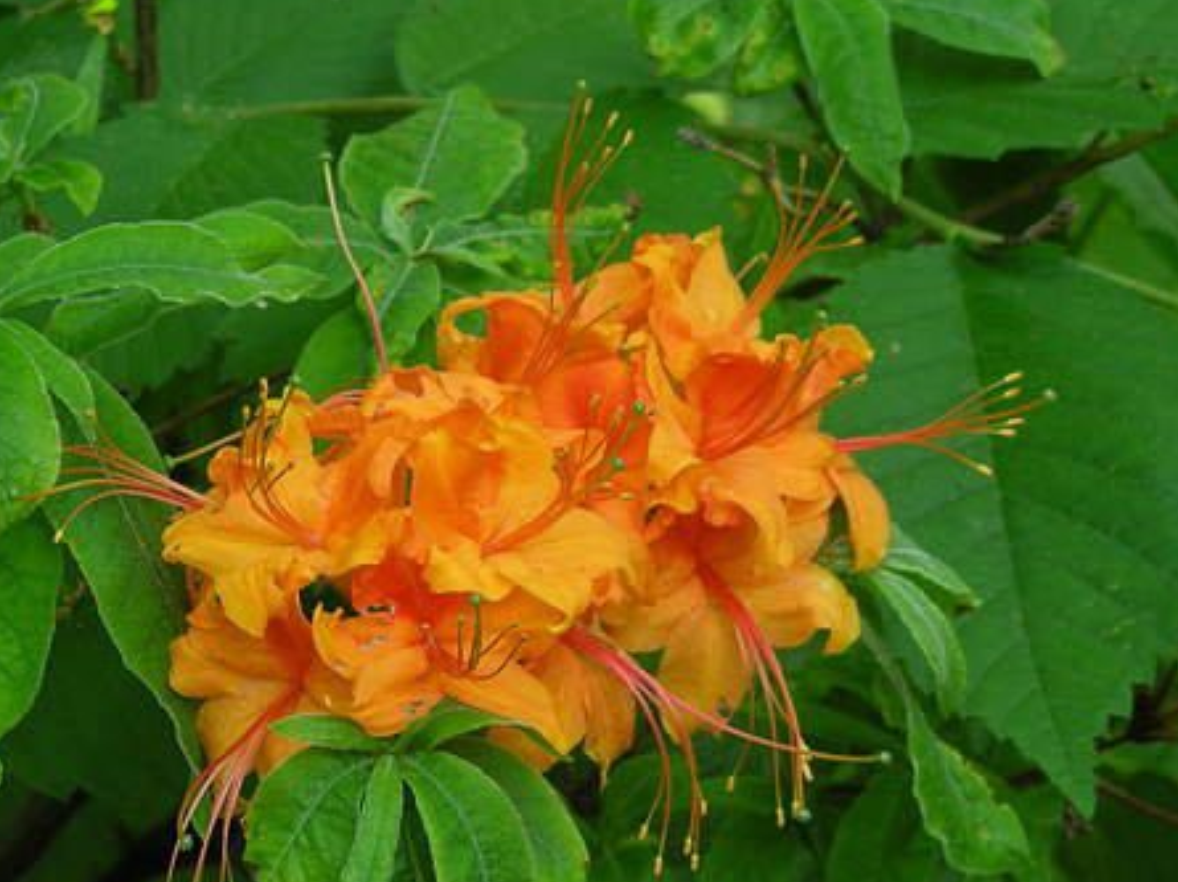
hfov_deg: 14.4
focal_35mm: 137
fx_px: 4658
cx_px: 527
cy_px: 526
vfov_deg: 10.8
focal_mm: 17.1
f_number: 4.7
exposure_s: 1/60
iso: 86
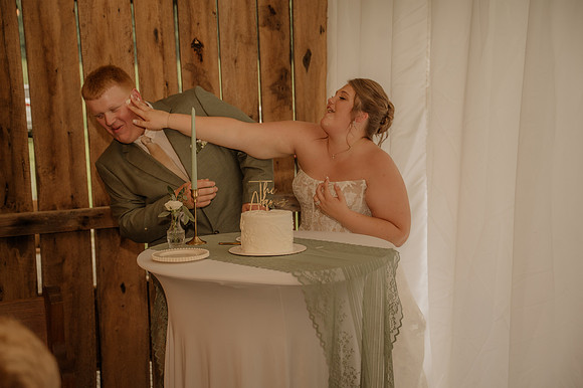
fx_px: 870
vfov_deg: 25.1
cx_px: 292
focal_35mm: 54
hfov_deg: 37.1
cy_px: 194
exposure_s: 1/200
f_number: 3.2
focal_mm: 53
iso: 500
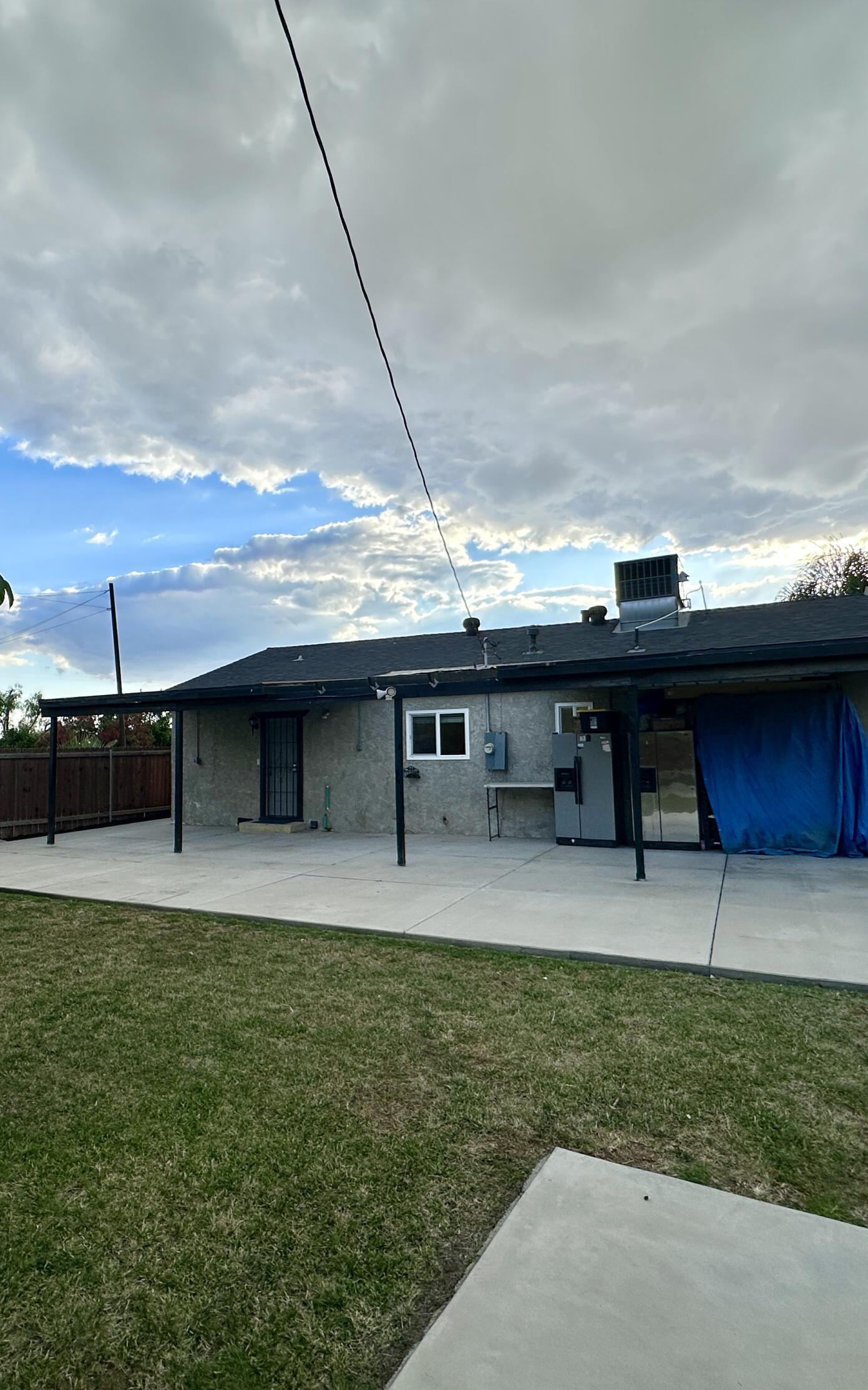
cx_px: 342
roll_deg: +0.9
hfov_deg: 59.1
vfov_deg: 85.1
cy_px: 697
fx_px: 757
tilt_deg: +4.6
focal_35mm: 20
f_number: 2.2
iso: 40
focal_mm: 2.22
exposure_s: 1/972
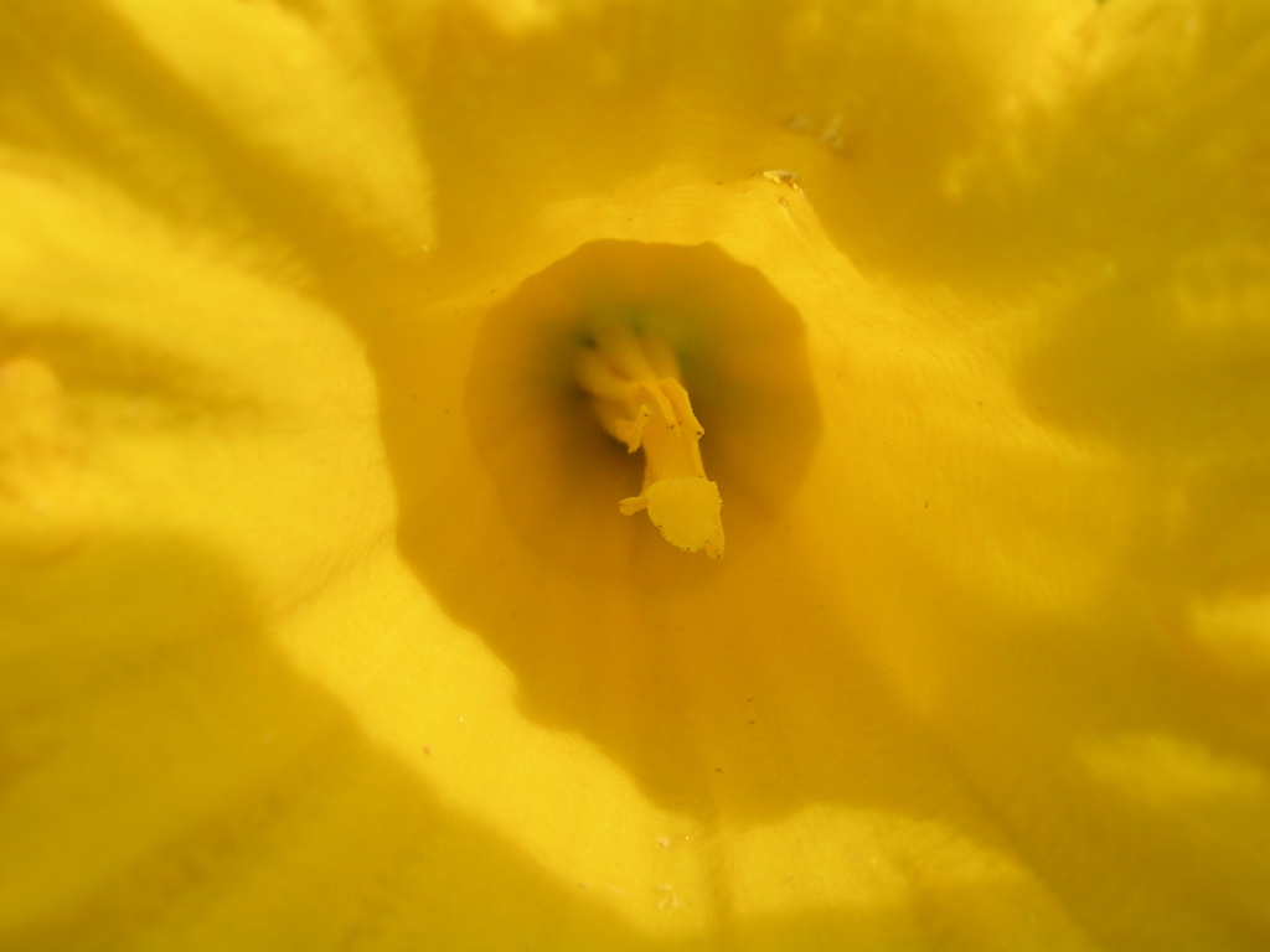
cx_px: 635
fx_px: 1944
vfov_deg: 27.5
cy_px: 476
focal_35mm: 53
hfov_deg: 36.2
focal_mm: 8
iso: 50
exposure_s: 1/153
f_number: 6.4
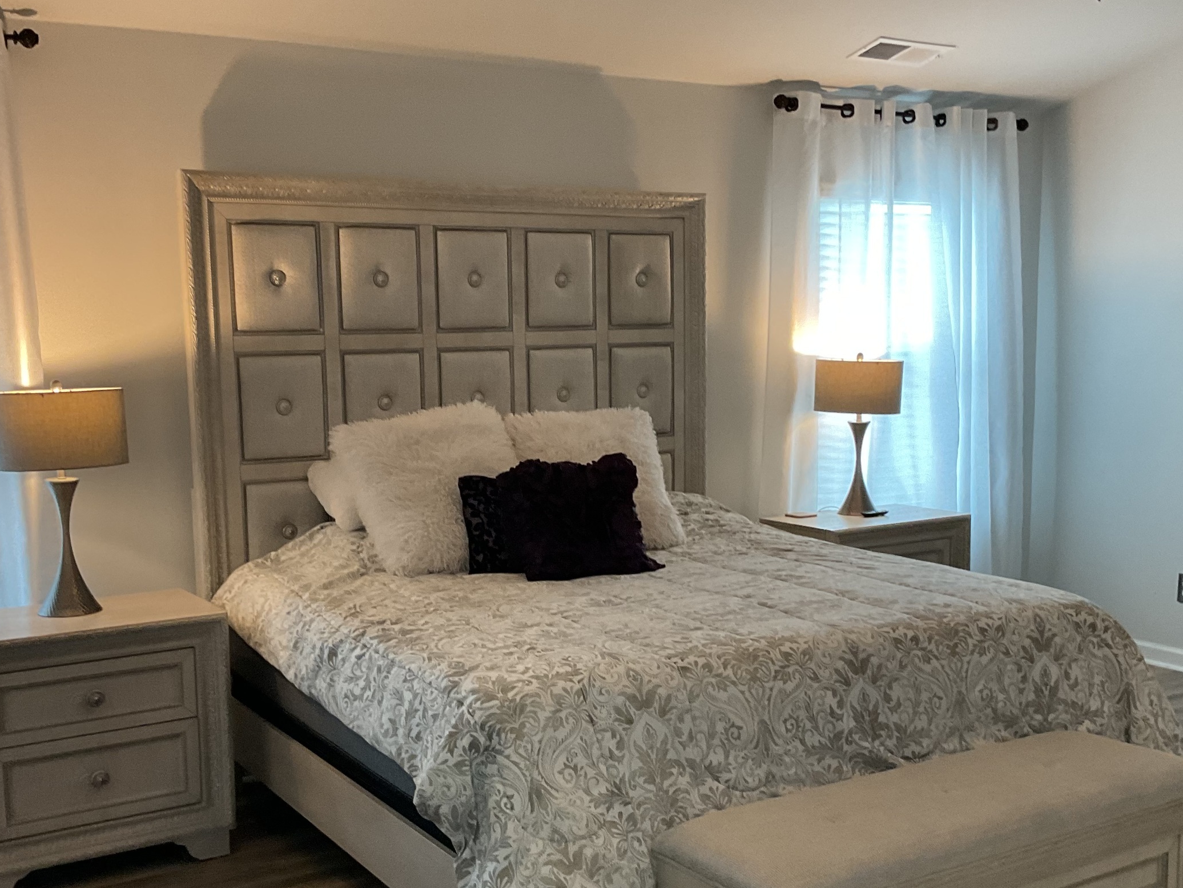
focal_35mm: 43
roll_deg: +0.3
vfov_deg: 33.5
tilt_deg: -9.0
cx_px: 613
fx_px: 1470
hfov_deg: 43.8
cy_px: 532
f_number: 1.8
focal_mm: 3
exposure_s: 1/60
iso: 80
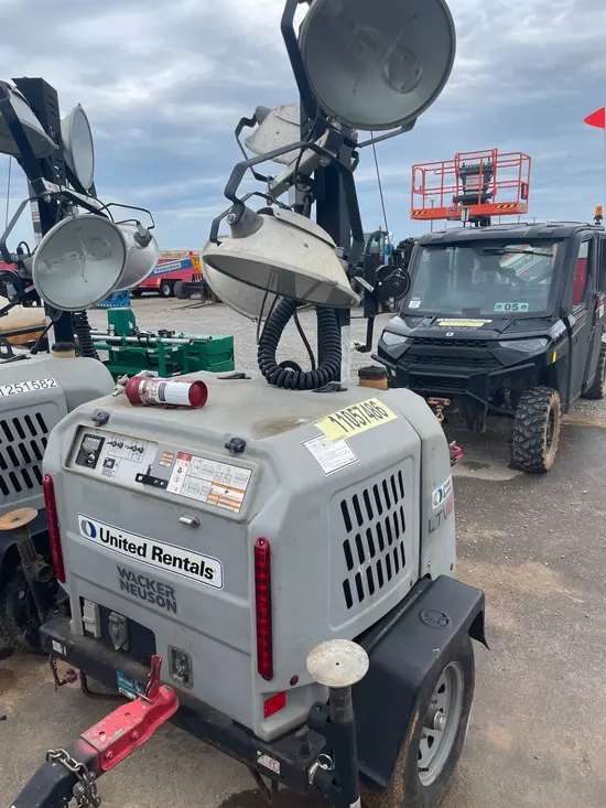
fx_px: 607
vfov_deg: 67.3
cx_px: 303
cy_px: 404
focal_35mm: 26
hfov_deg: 53.1
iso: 32
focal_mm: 4.2
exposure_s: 1/2020
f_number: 1.6
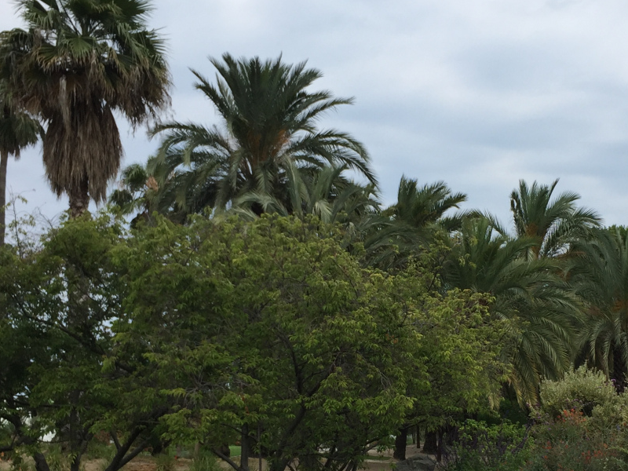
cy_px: 351
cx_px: 430
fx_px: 1052
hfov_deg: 32.9
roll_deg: -0.1
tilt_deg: +4.3
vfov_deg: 25.0
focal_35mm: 58
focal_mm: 4.15
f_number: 2.2
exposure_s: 1/1799
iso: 32
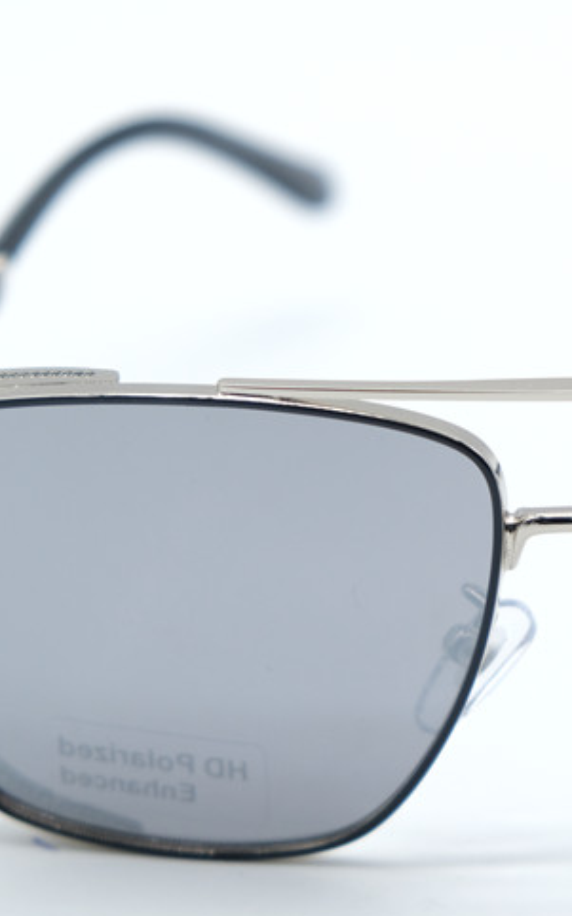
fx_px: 3644
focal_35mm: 146
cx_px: 601
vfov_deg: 14.3
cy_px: 496
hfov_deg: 8.9
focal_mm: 46.3
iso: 500
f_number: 4
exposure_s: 1/1000
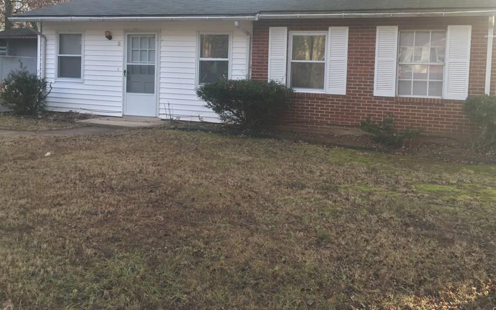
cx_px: 261
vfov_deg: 34.0
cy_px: 92
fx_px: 500
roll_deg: -2.0
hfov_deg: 52.7
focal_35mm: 37
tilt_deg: -2.6
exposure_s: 1/60
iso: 25
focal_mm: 4.15
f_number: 2.2
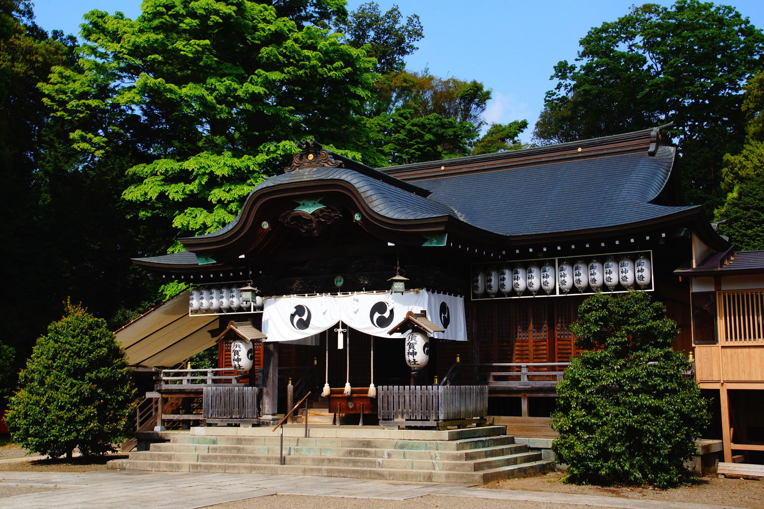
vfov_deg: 31.9
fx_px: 891
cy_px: 254
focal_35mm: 42
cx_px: 382
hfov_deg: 46.4
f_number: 4.5
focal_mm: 28
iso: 250
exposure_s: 1/1500
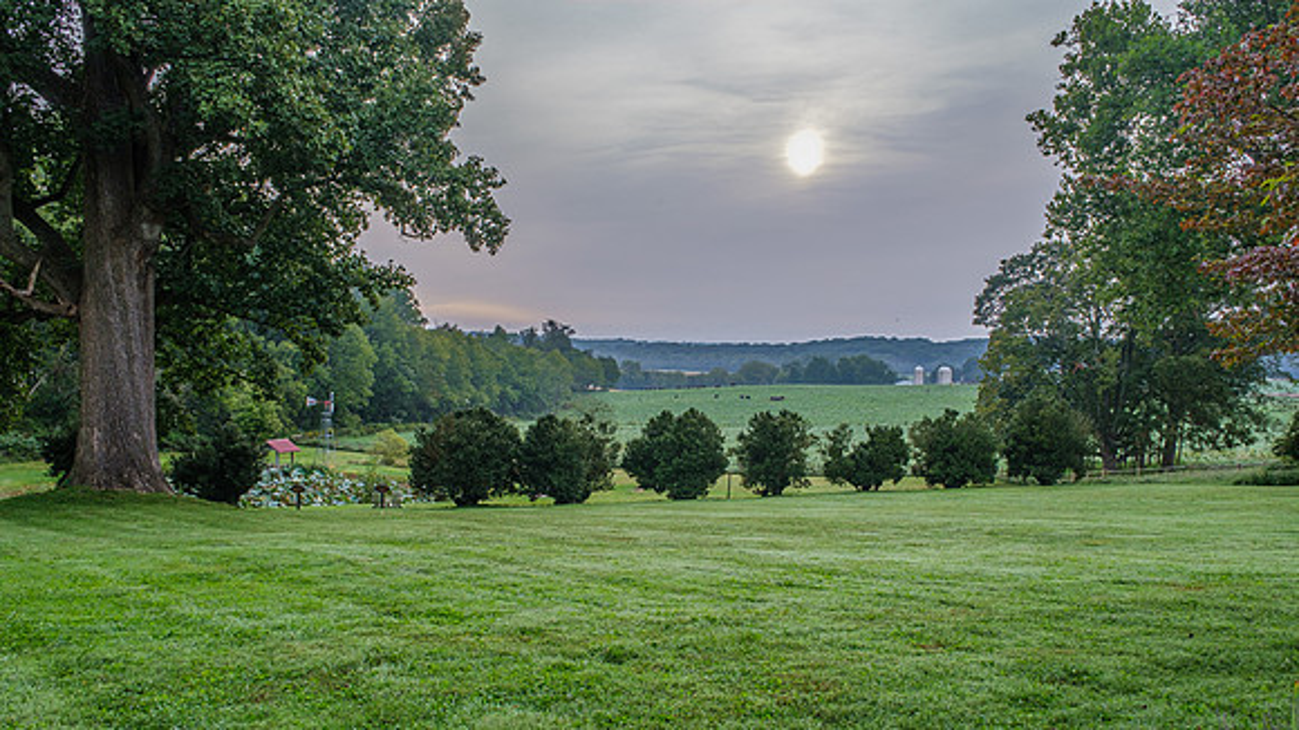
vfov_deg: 44.3
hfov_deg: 72.2
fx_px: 891
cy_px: 445
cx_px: 668
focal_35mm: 26
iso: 320
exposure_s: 1/80
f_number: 8
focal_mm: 16
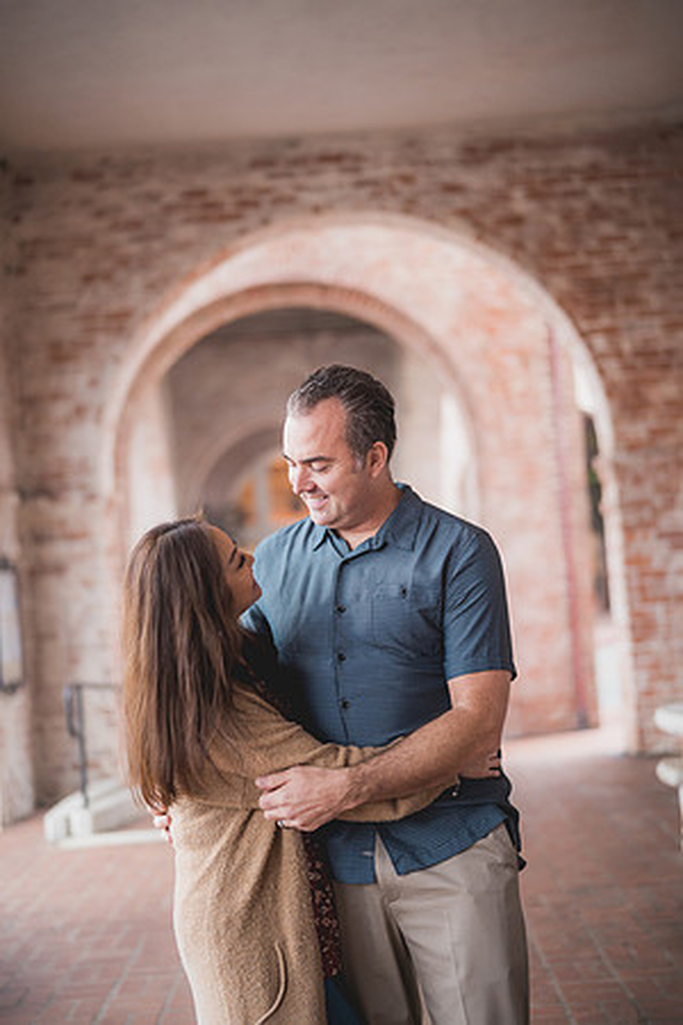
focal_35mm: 50
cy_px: 512
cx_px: 342
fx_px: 1423
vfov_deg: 39.6
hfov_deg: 27.0
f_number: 1.4
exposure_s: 1/320
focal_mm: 50
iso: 800
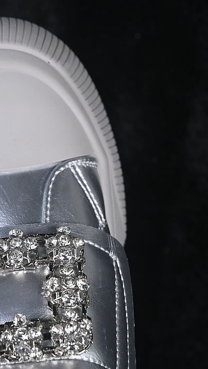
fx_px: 1167
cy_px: 183
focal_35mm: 119
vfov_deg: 18.0
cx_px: 1
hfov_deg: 10.1
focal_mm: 50
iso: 160
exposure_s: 1/80
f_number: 7.1
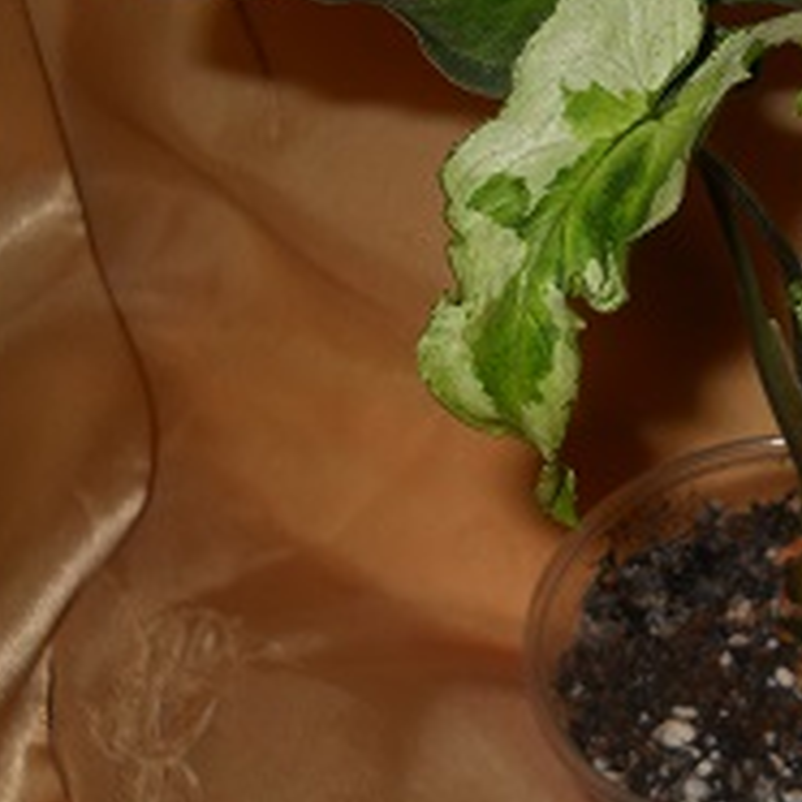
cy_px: 384
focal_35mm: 78
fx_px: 2045
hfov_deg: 21.7
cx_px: 729
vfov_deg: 22.2
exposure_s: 1/30
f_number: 5.5
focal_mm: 6.72
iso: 80
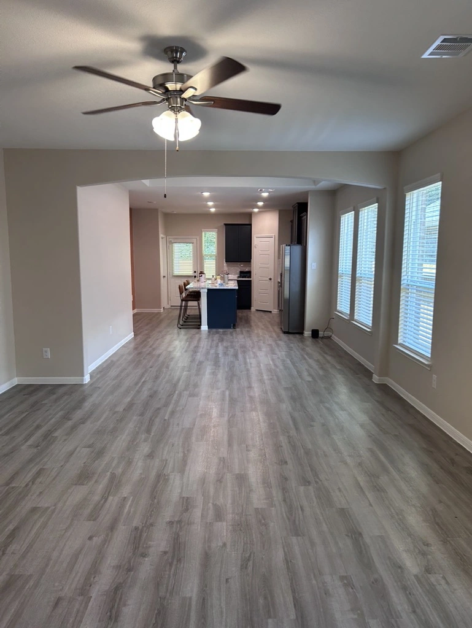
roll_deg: -0.3
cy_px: 314
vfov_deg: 67.3
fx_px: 472
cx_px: 236
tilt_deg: -7.5
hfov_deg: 53.1
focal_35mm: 26
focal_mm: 5.7
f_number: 1.5
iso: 100
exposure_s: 1/120
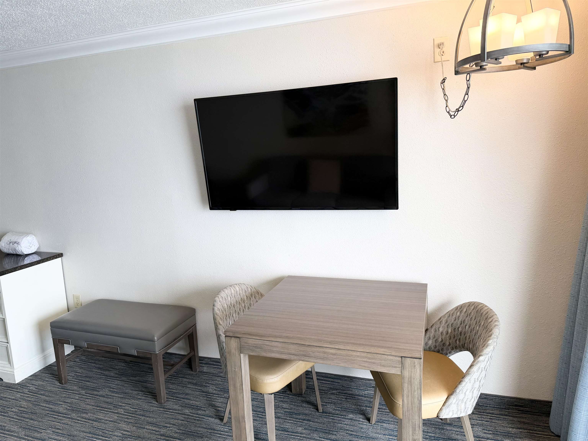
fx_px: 408
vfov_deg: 56.8
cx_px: 294
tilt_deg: -9.5
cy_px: 220
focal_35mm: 24
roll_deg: +3.8
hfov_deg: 71.6
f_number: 1.78
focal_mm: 6.76
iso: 50
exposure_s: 1/120
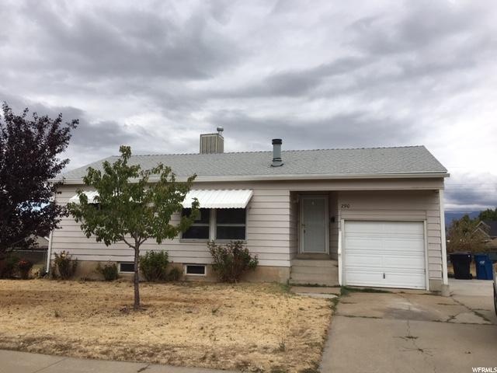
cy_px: 186
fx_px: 416
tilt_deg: +7.9
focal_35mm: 29
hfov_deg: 61.7
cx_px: 248
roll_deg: +0.0
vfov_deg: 48.2
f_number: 2.2
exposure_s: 1/1304
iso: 25
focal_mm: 4.15
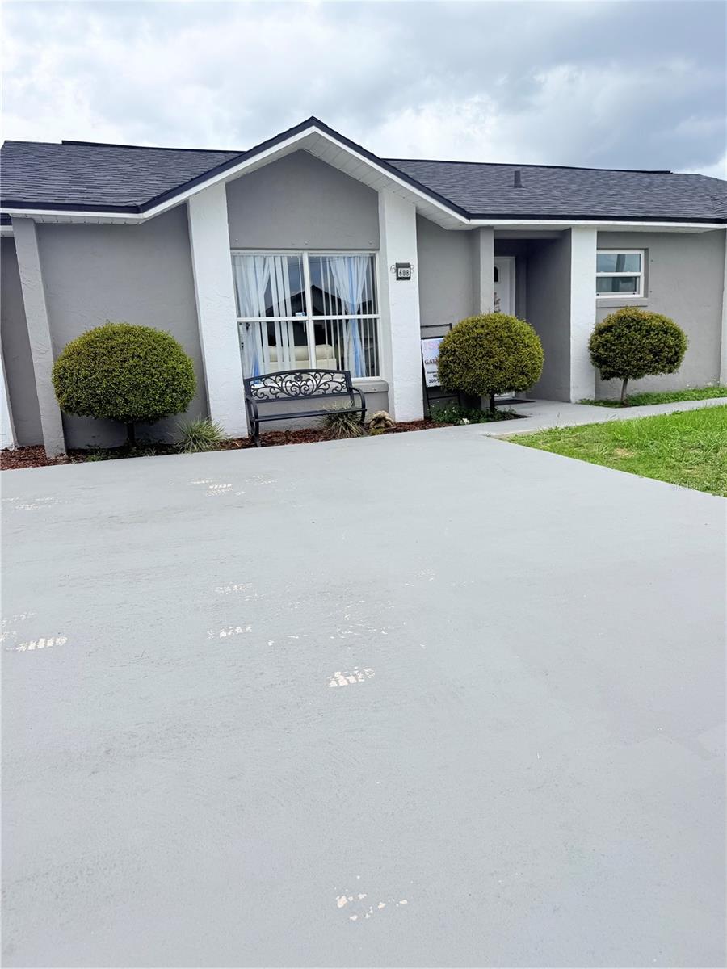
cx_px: 364
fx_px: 672
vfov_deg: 71.6
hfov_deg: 56.8
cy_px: 484
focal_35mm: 24
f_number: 1.78
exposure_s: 1/4975
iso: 80
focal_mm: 6.76
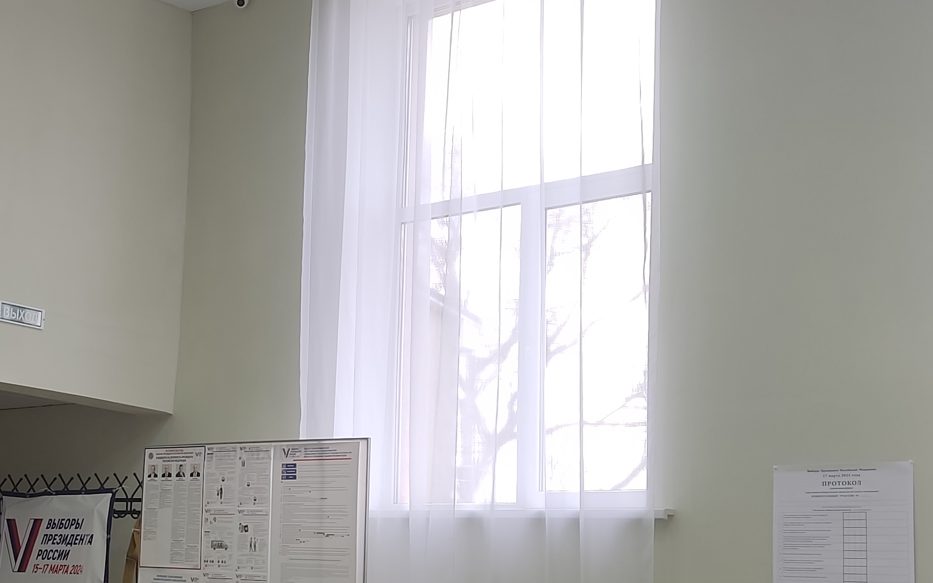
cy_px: 391
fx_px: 1551
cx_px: 100
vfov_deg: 21.2
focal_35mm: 61
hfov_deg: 31.9
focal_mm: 4.71
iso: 53
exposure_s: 1/120
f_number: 1.79
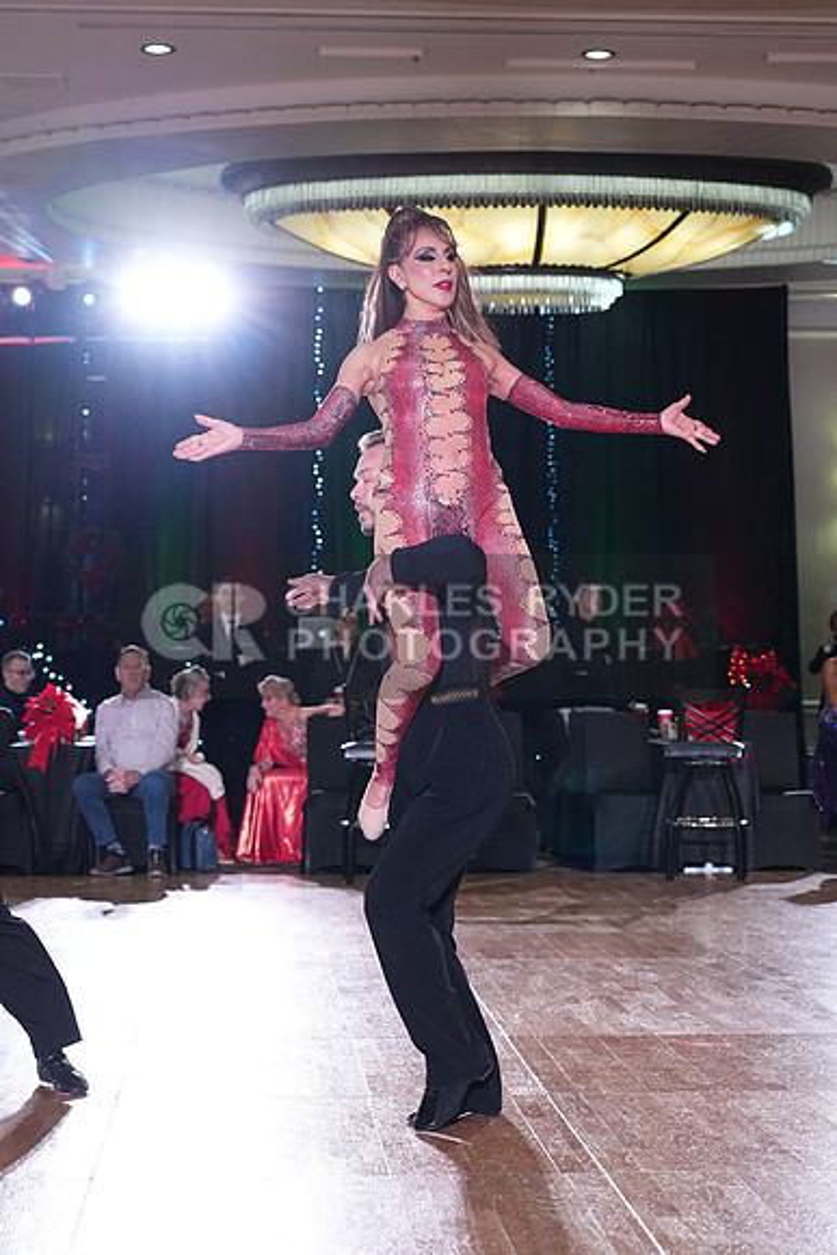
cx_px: 418
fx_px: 2509
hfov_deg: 18.9
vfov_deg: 28.1
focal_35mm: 72
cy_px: 628
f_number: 5
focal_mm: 72
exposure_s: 1/400
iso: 6400
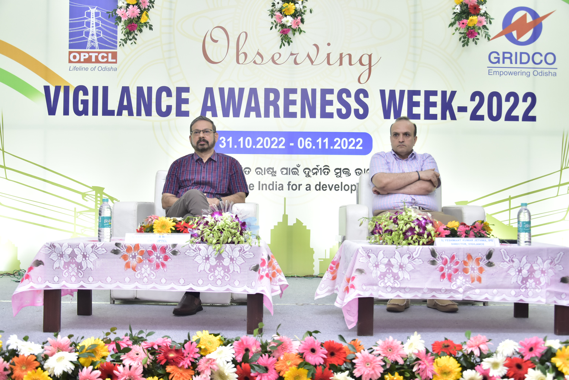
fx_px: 664
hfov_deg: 46.4
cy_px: 190
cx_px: 284
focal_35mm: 42
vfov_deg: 31.9
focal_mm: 28
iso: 1000
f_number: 4.5
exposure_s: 1/160
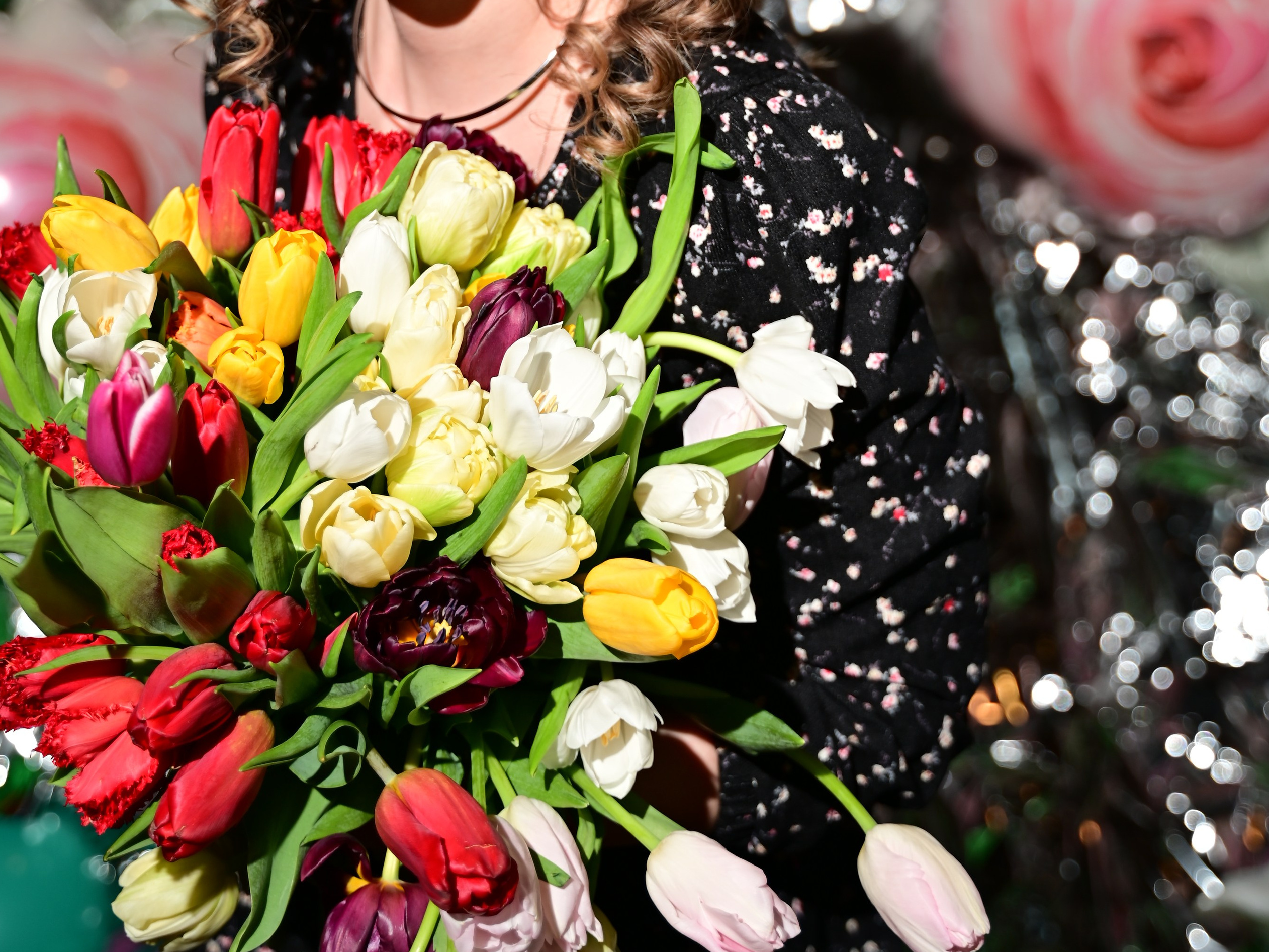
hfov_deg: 30.7
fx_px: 2310
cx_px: 630
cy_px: 93
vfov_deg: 22.7
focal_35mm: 63
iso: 125
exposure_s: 1/200
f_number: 2.8
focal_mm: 43
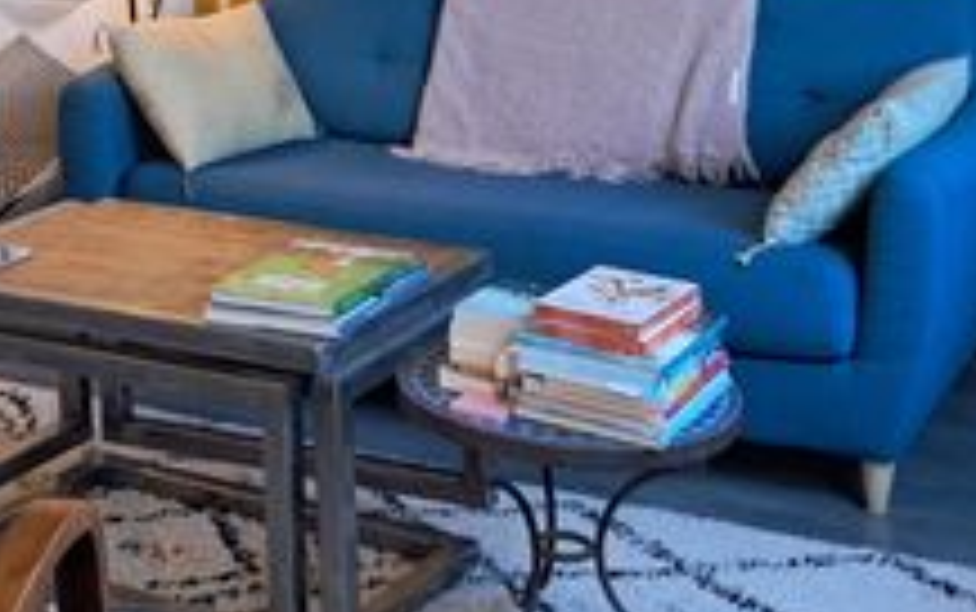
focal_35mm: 79
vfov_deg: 16.1
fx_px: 2103
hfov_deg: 25.9
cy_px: -54
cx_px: 265
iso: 500
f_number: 1.8
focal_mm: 4
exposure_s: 1/50
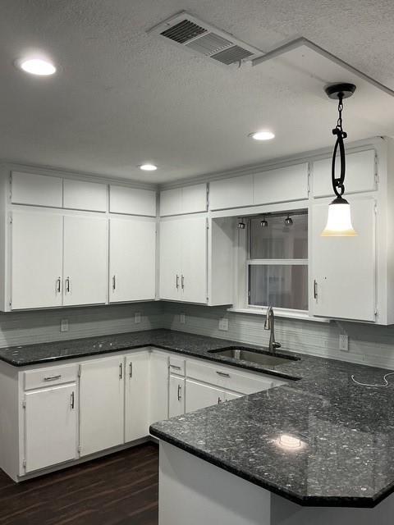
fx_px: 440
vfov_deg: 61.7
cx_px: 197
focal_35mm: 29
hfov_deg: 48.2
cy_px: 262
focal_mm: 3
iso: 64
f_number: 1.8
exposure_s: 1/60
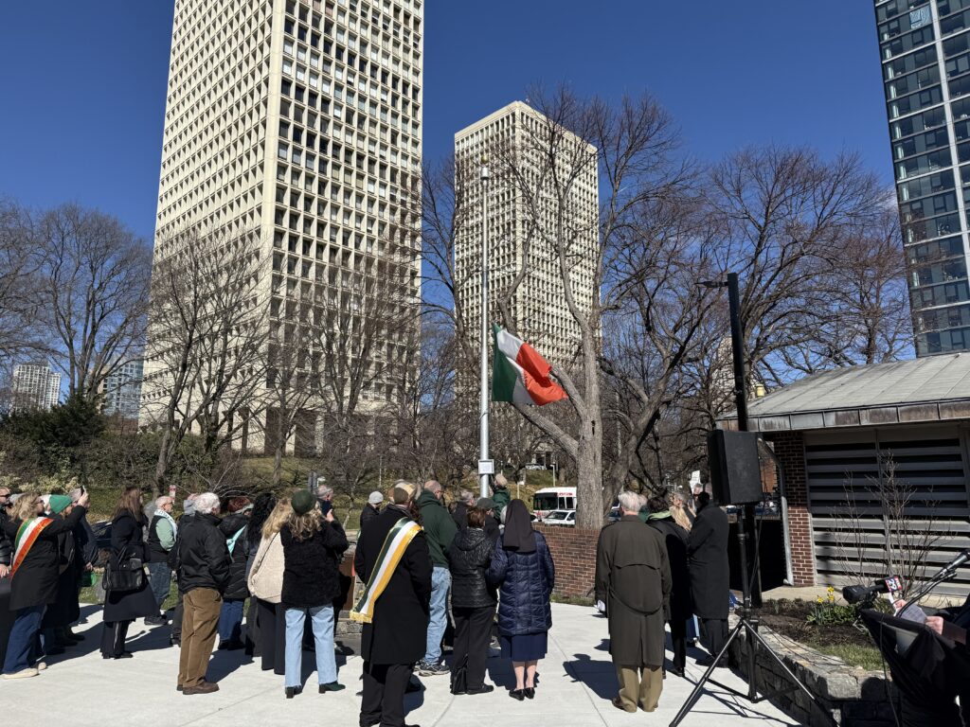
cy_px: 364
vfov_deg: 56.8
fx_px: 673
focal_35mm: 24
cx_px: 485
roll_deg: +0.1
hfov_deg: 71.6
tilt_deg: +9.2
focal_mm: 6.76
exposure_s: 1/6173
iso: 80
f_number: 1.78
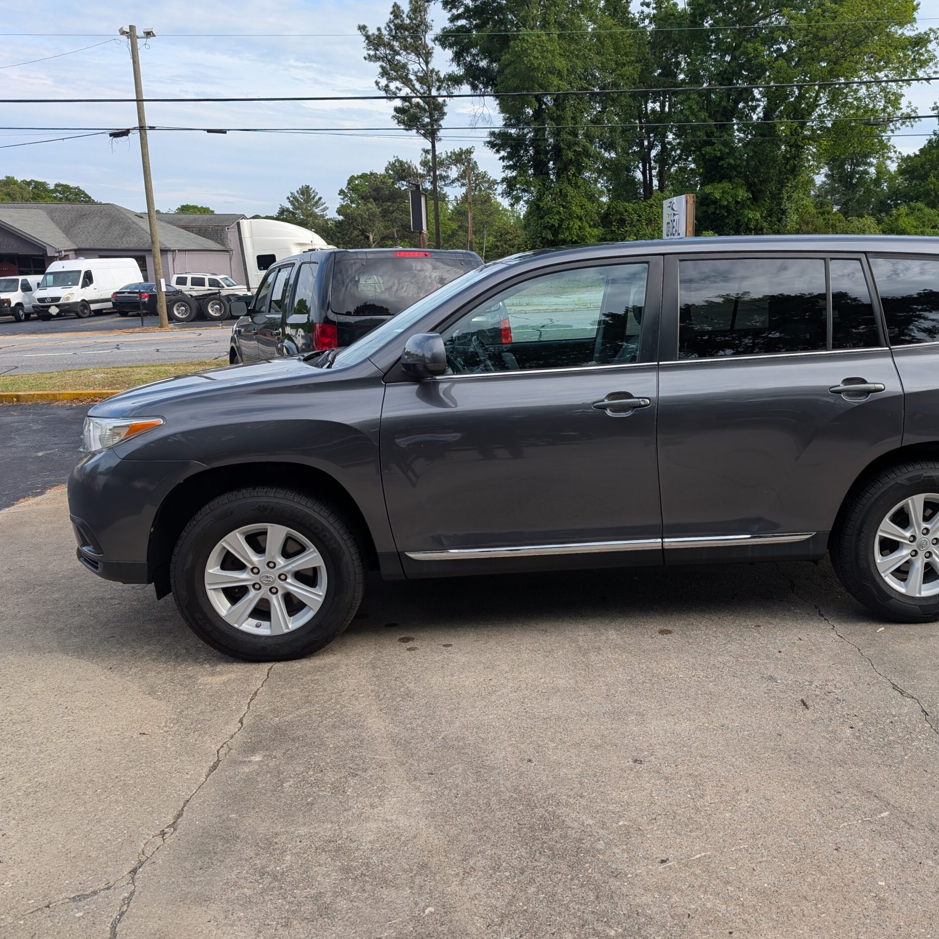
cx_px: 635
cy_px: 473
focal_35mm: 29
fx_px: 890
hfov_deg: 54.4
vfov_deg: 55.6
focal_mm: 6.9
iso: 19
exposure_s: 1/503
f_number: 1.68
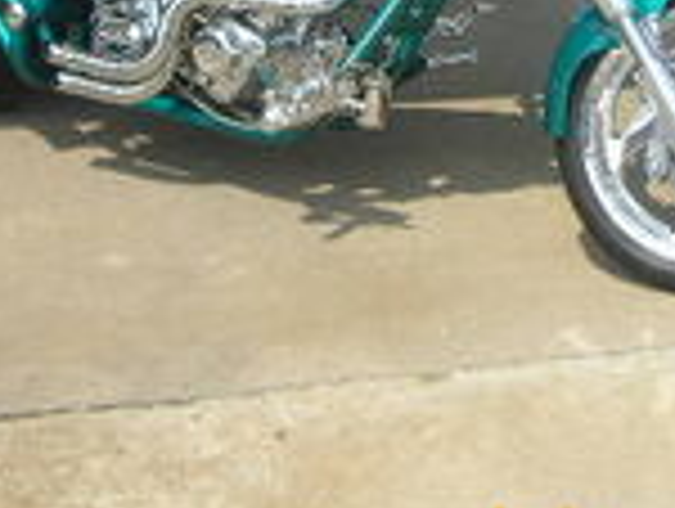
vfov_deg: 14.3
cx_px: 369
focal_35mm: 101
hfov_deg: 19.4
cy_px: -94
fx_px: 1973
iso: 50
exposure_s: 1/133
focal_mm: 6.3
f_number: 6.4
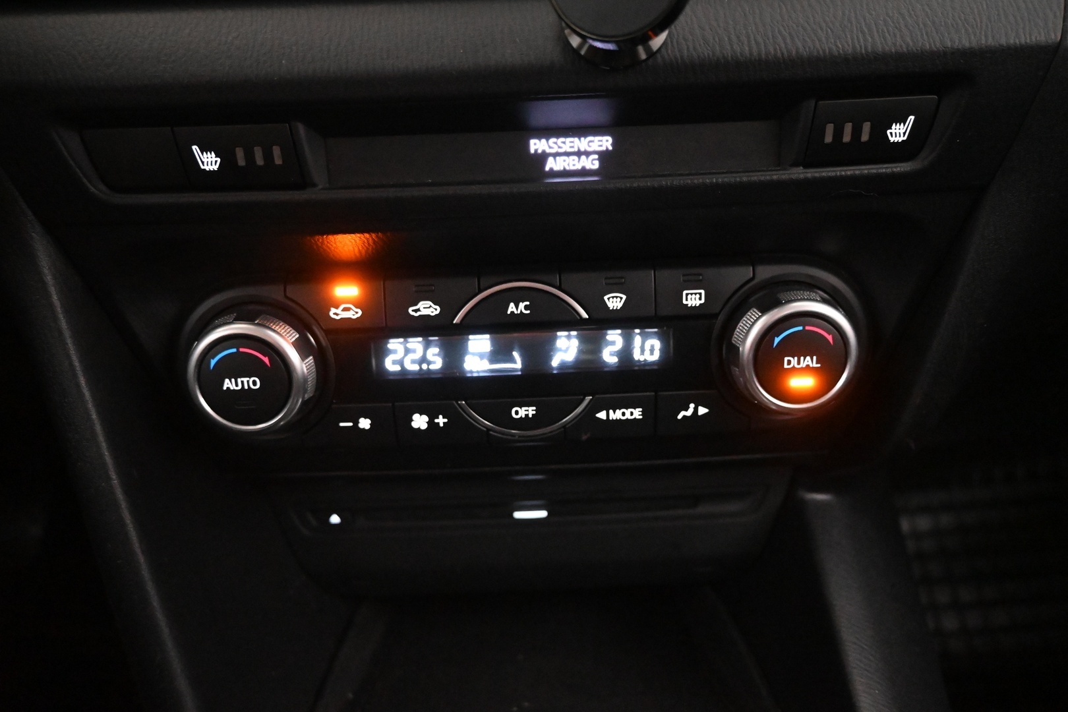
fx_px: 845
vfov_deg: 45.7
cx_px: 534
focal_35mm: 28
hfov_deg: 64.6
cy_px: 356
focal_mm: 19
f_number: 3.8
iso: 10000
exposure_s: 1/30
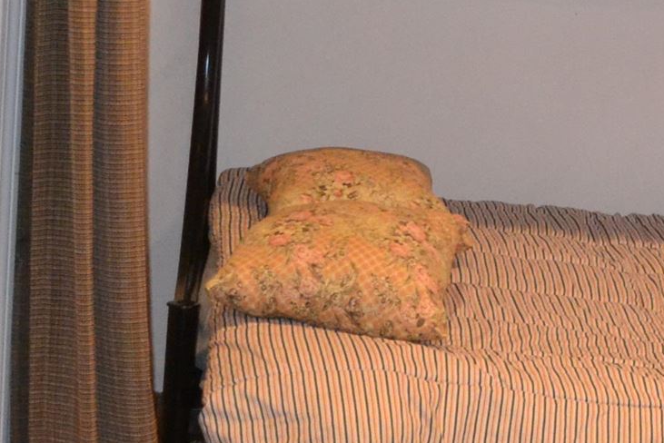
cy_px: 70
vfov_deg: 10.8
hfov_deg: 15.1
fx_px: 2325
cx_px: 988
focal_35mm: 126
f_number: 3.8
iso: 1800
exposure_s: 1/60
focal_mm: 20
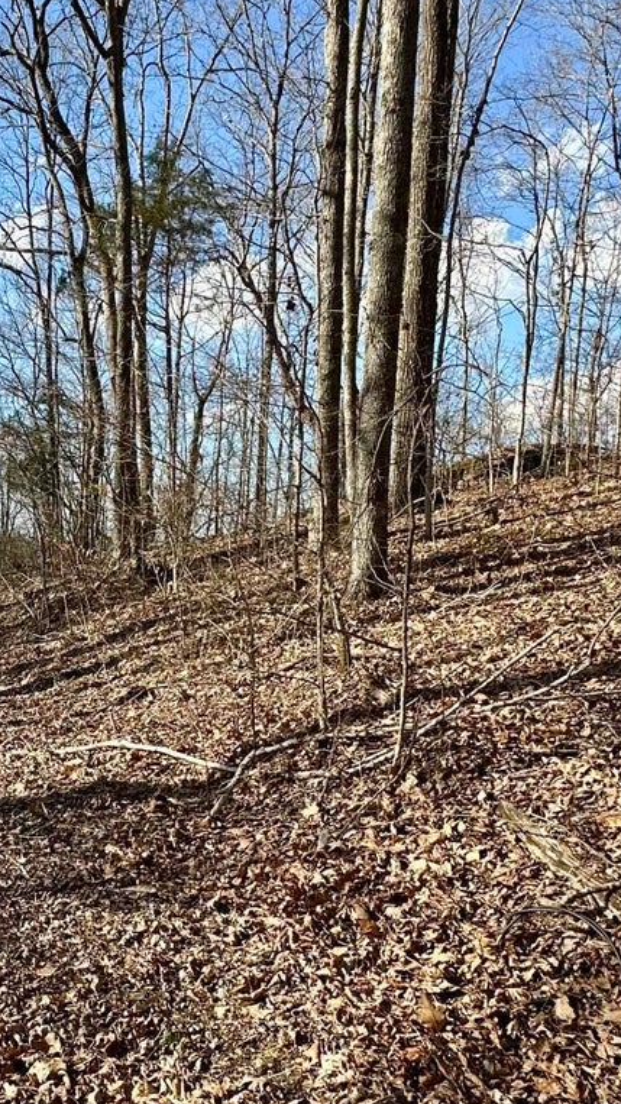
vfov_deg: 60.3
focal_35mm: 32
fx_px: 937
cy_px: 681
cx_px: 23
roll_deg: -4.1
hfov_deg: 34.0
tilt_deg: -7.6
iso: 50
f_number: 2.2
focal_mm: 2.22
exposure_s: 1/947
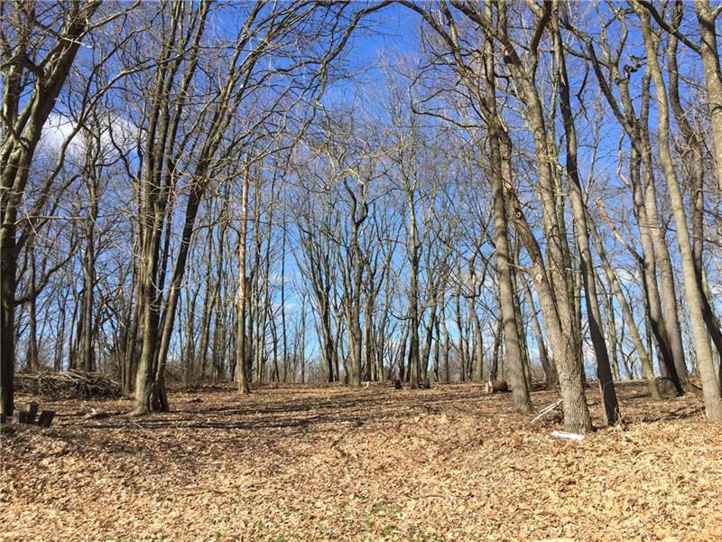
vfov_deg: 48.2
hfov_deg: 61.7
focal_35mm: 29
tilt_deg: +12.1
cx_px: 361
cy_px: 271
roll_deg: +0.4
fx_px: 605
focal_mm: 4.15
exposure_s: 1/1041
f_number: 2.2
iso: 32
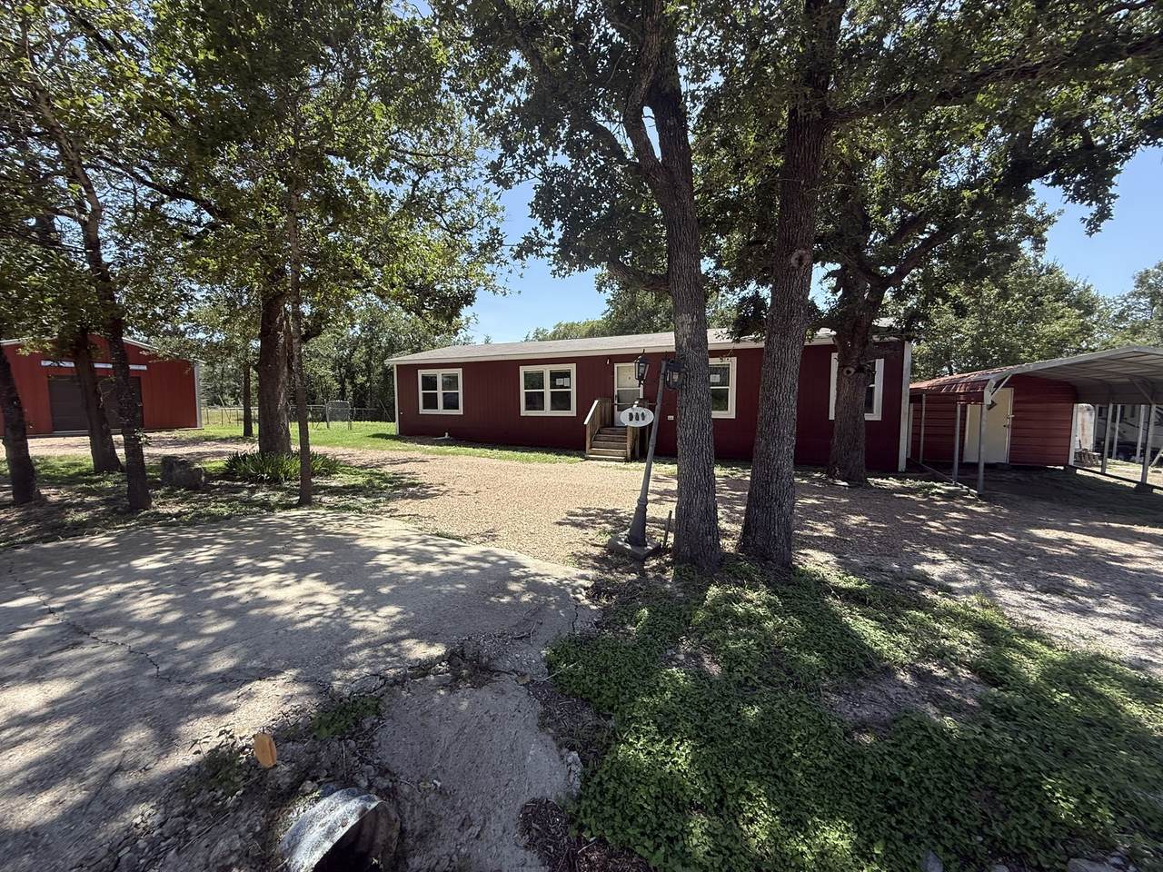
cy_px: 436
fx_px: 470
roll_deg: +0.6
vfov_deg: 85.7
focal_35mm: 14
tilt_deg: -3.8
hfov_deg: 102.1
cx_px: 582
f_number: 2.2
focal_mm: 2.22
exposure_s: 1/985
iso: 50
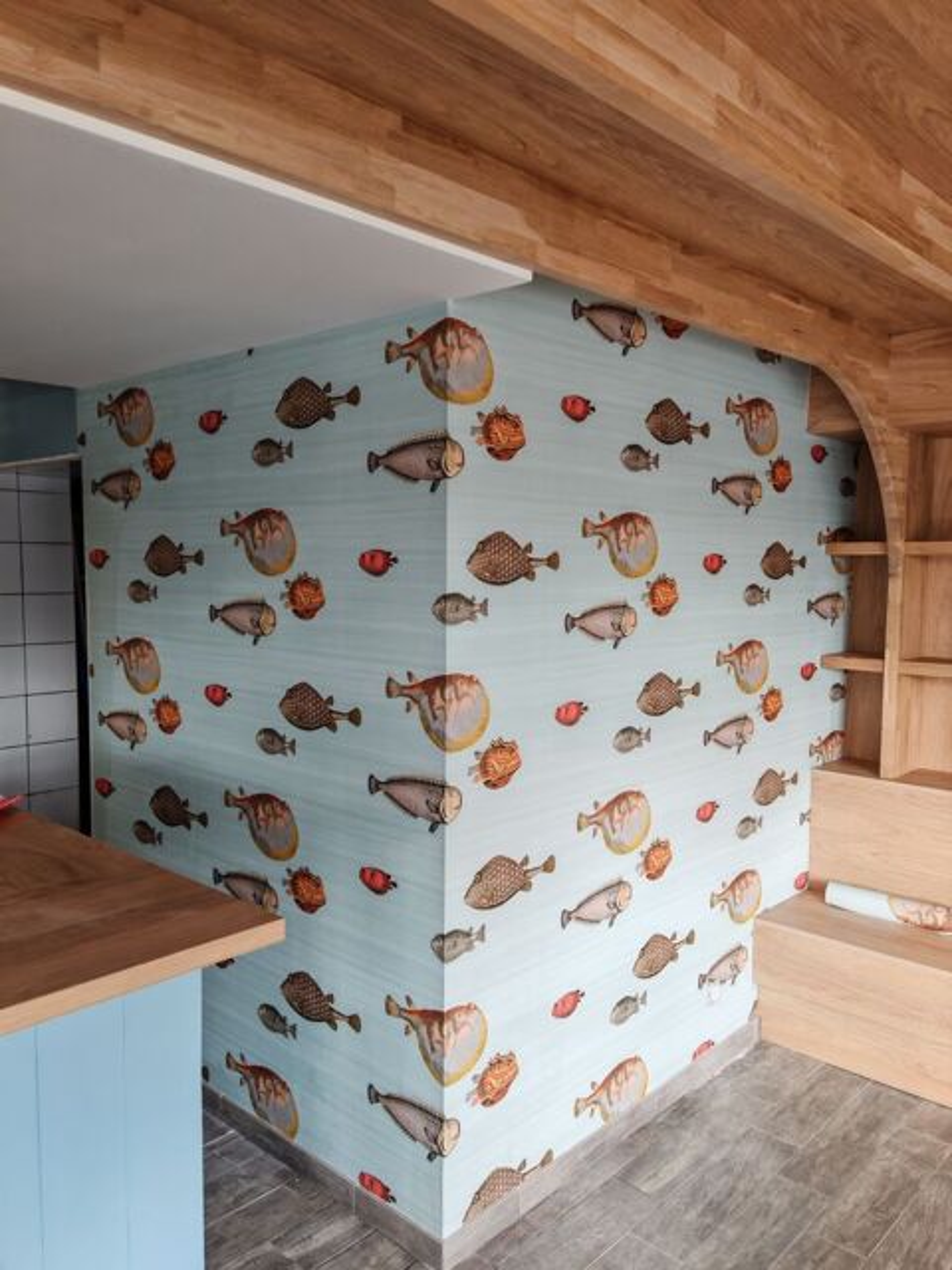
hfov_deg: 51.4
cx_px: 476
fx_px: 990
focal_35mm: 27
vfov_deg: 65.3
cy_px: 635
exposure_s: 1/100
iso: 125
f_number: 1.9
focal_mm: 6.67
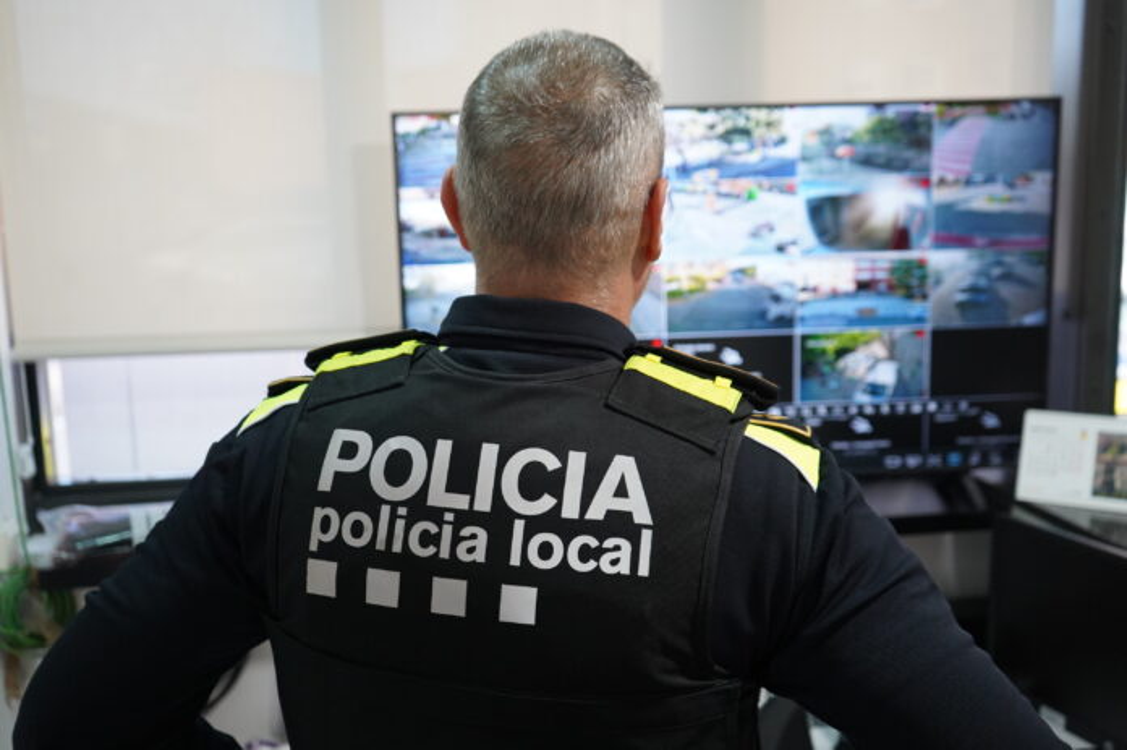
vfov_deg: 38.8
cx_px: 564
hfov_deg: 55.8
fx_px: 1064
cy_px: 375
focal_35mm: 34
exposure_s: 1/160
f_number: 4
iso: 4000
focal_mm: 34
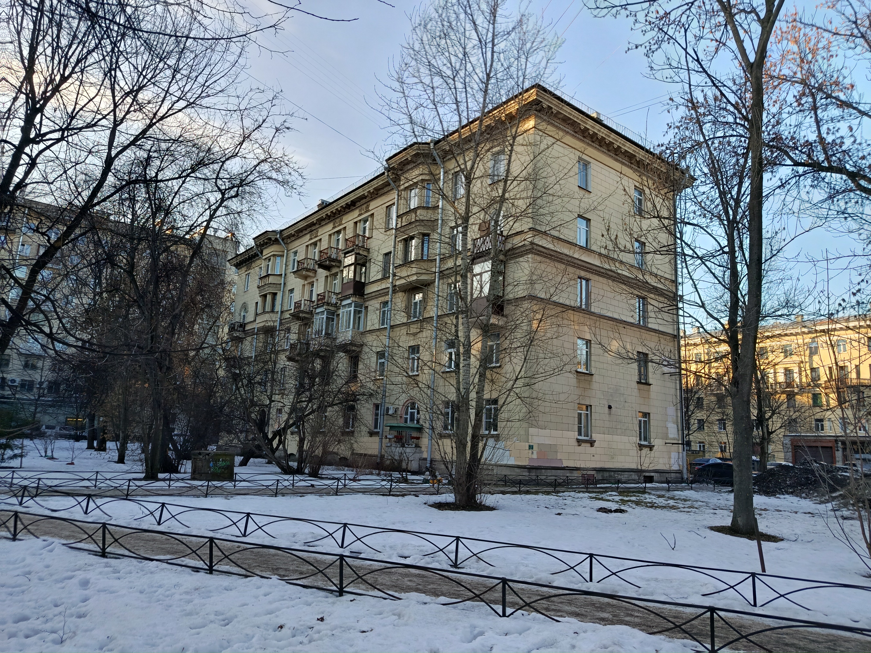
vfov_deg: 56.8
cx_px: 436
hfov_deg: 71.6
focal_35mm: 24
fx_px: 604
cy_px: 326
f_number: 1.7
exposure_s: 1/108
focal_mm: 5.24
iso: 50
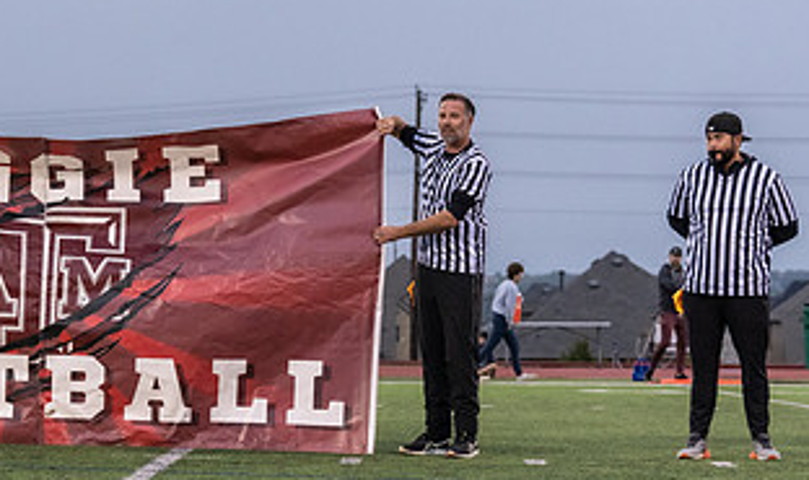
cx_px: -21
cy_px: 276
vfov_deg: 7.5
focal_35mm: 169
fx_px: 3673
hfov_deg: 12.4
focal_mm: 70
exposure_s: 1/1250
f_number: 3.5
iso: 3200
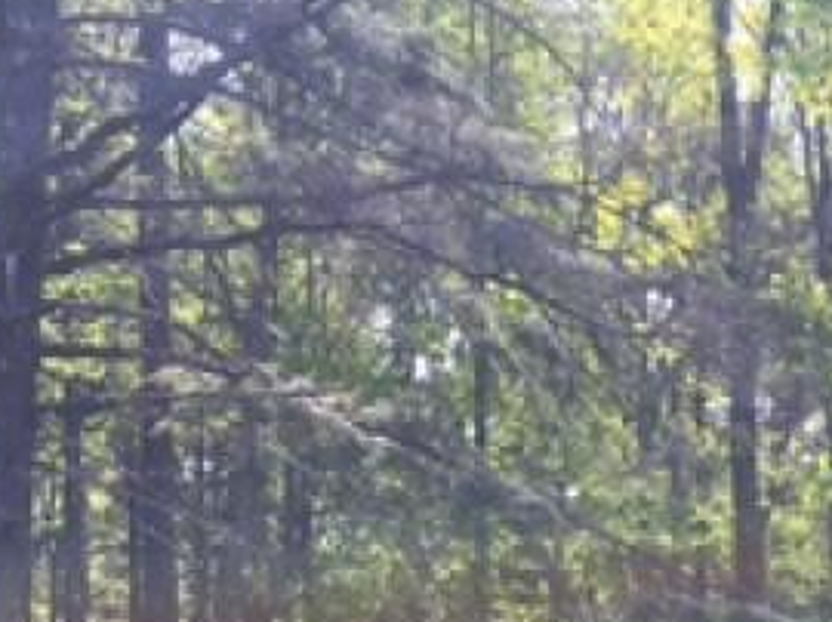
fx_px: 2642
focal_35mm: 110
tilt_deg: +3.0
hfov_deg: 17.0
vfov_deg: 12.6
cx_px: 1042
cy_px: 1013
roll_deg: +1.0
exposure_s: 1/487
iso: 25
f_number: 2.2
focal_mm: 4.15
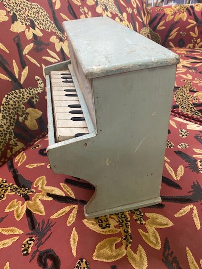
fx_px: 202
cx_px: 101
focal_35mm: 26
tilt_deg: -36.6
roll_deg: +6.6
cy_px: 134
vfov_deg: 67.3
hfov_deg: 53.1
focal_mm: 4.25
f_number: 1.8
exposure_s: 1/50
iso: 500
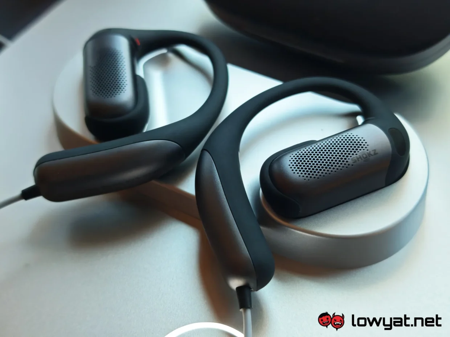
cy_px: 168
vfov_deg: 31.5
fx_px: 598
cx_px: 225
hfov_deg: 41.2
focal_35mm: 46
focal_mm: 5.4
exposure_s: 1/50
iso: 160
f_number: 1.6
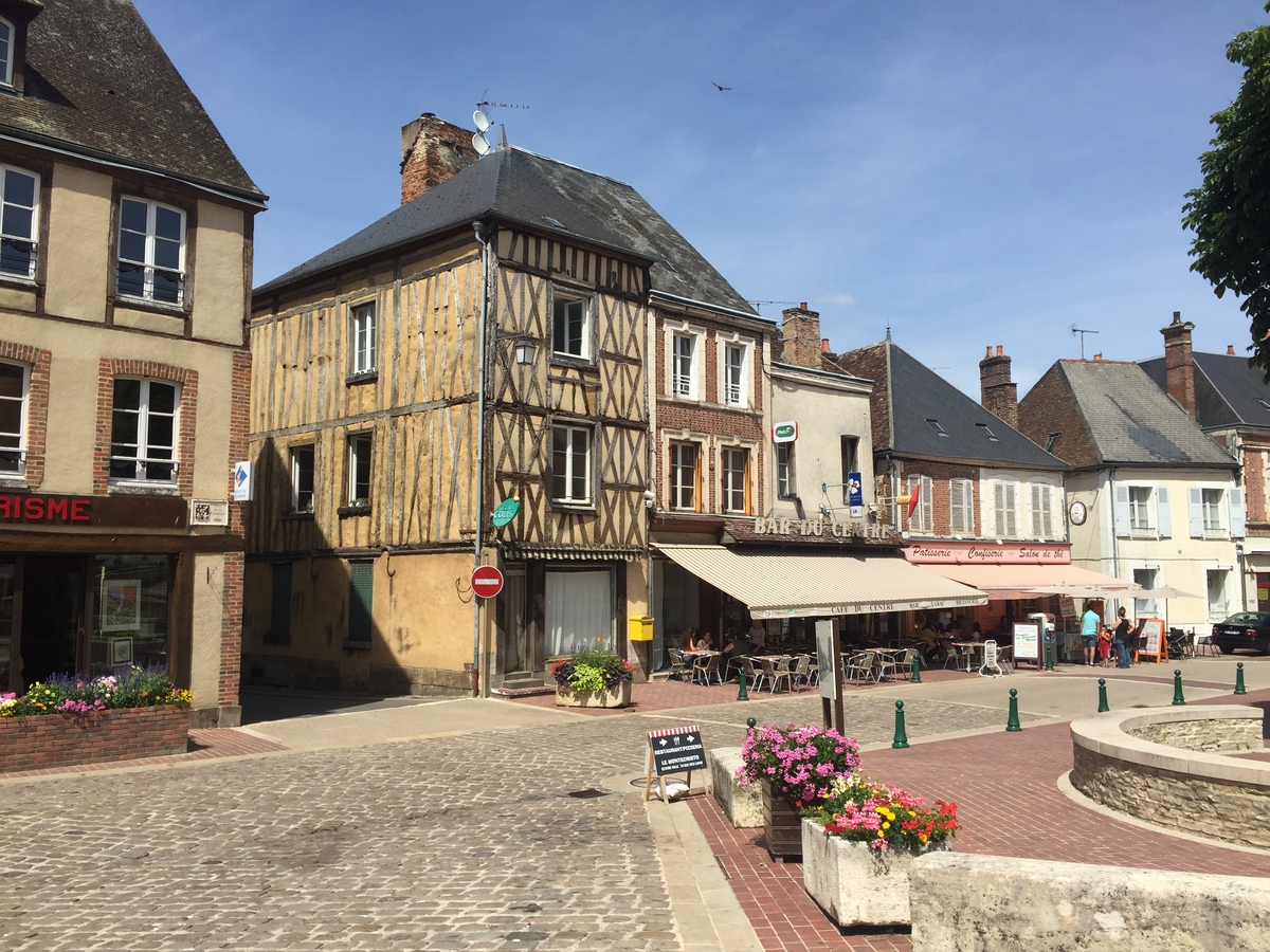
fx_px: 1064
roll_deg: +0.1
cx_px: 635
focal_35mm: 29
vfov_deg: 48.2
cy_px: 476
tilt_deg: +6.0
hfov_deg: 61.7
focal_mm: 4.15
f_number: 2.2
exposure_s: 1/2326
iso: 32
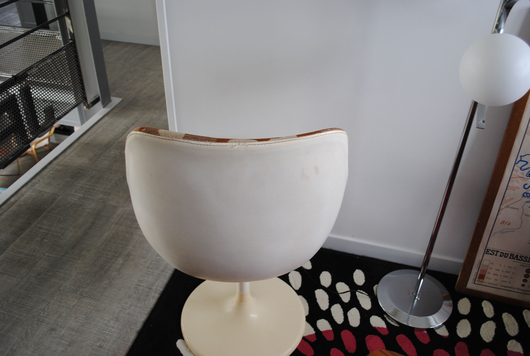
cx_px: 265
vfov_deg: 40.1
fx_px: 487
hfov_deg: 57.1
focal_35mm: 33
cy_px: 178
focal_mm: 22
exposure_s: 1/30
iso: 250
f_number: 3.8
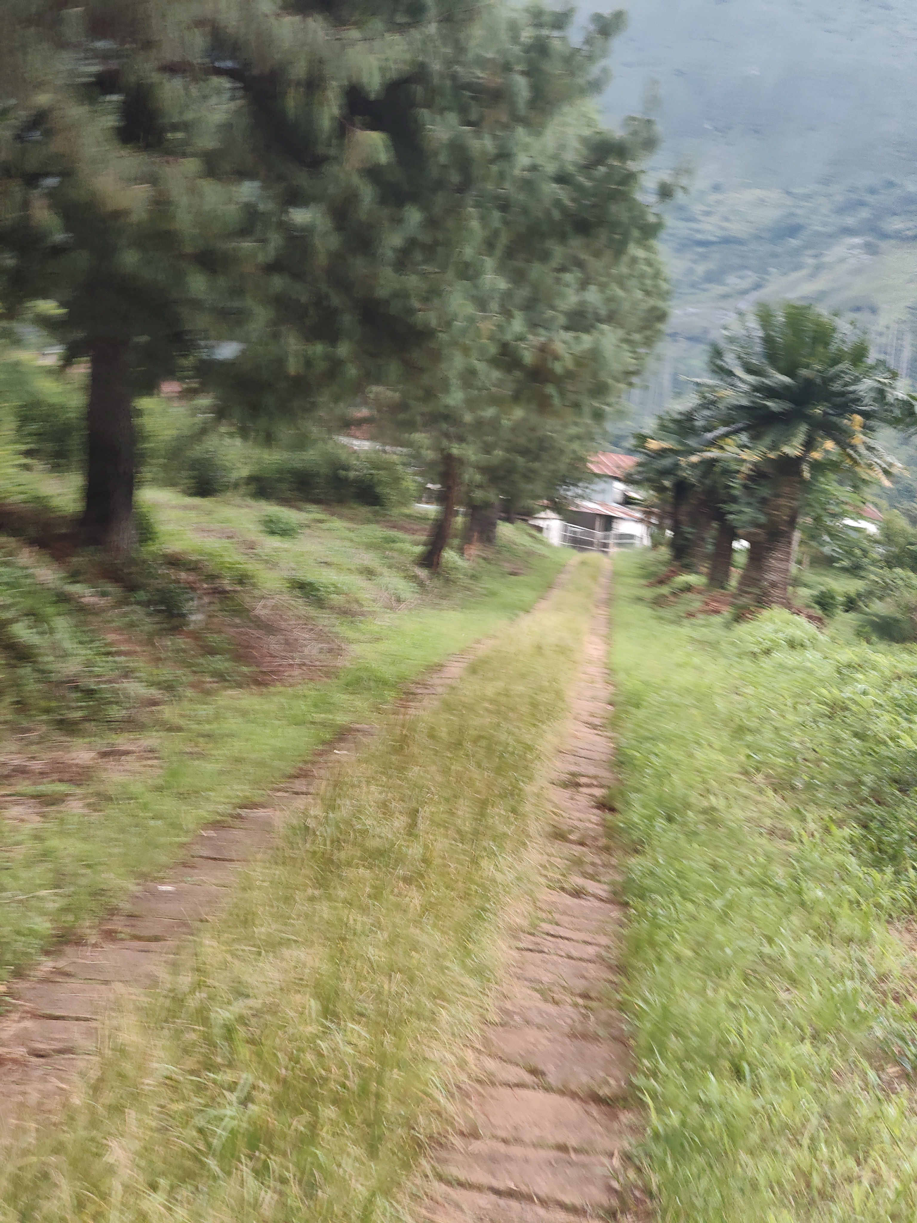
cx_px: 458
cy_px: 612
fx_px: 2472
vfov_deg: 27.8
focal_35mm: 70
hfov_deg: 21.0
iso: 612
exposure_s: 1/50
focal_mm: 13.3
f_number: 2.55
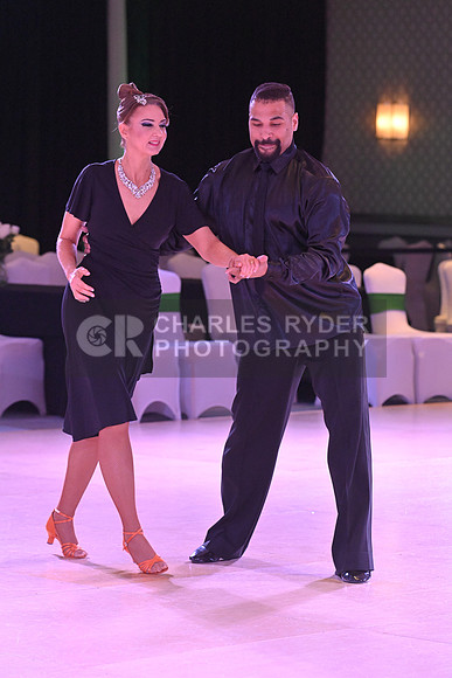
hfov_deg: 9.2
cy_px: 339
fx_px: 2823
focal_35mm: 150
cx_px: 226
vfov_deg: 13.7
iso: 5000
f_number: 5.6
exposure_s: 1/400
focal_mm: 150
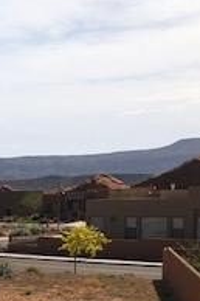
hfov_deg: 12.0
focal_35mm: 96
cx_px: -248
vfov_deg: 20.7
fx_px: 801
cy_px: 292
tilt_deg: -6.1
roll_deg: +0.7
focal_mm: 3.99
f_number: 1.8
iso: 25
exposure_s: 1/3690
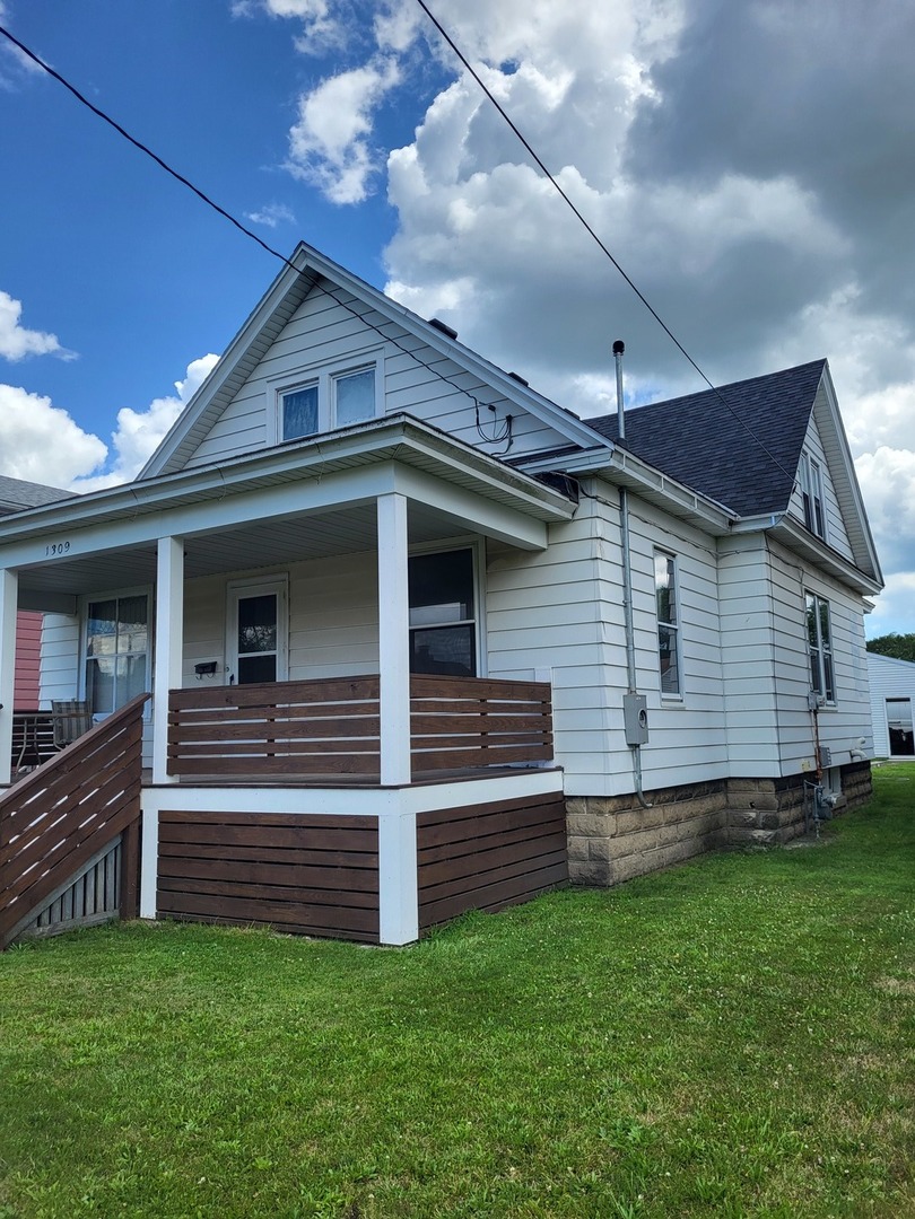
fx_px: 916
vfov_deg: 67.3
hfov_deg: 53.1
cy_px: 610
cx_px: 458
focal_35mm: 26
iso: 40
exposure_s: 1/1957
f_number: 1.8
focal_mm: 5.4
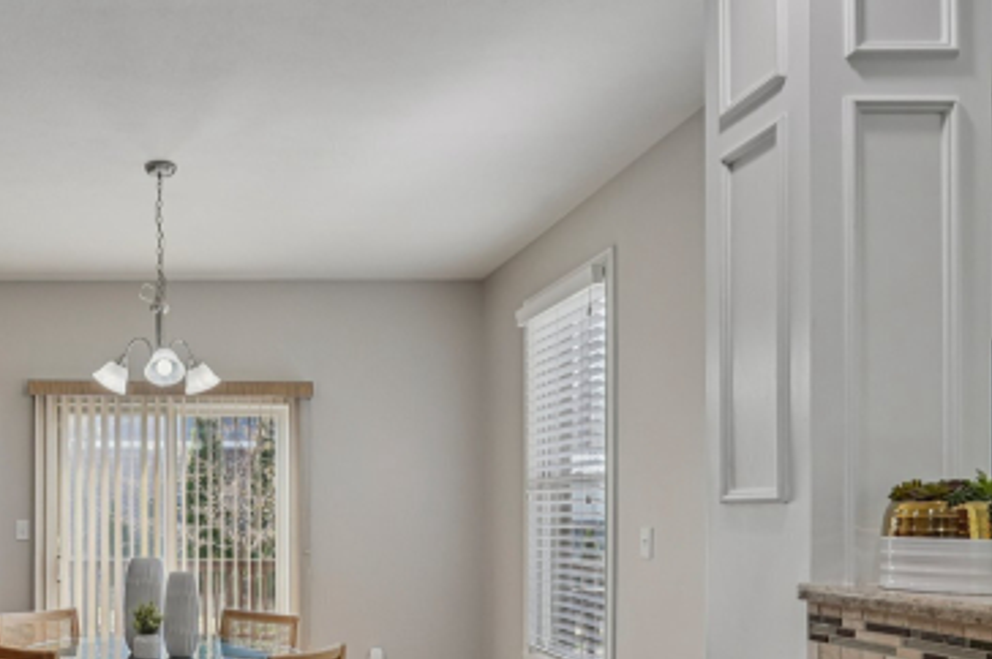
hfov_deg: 52.8
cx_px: 172
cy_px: 512
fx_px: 908
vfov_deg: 38.6
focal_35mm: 33
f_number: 8
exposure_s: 1/30
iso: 400
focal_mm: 16
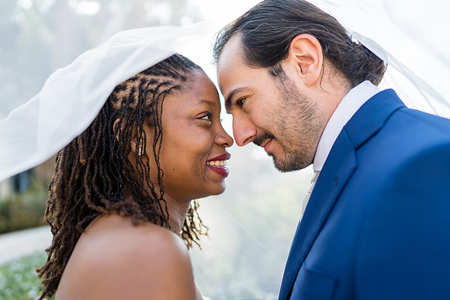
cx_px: 225
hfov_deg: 73.7
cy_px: 150
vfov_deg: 53.2
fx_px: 300
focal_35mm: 24
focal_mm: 24
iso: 80
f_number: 1.4
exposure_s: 1/1250
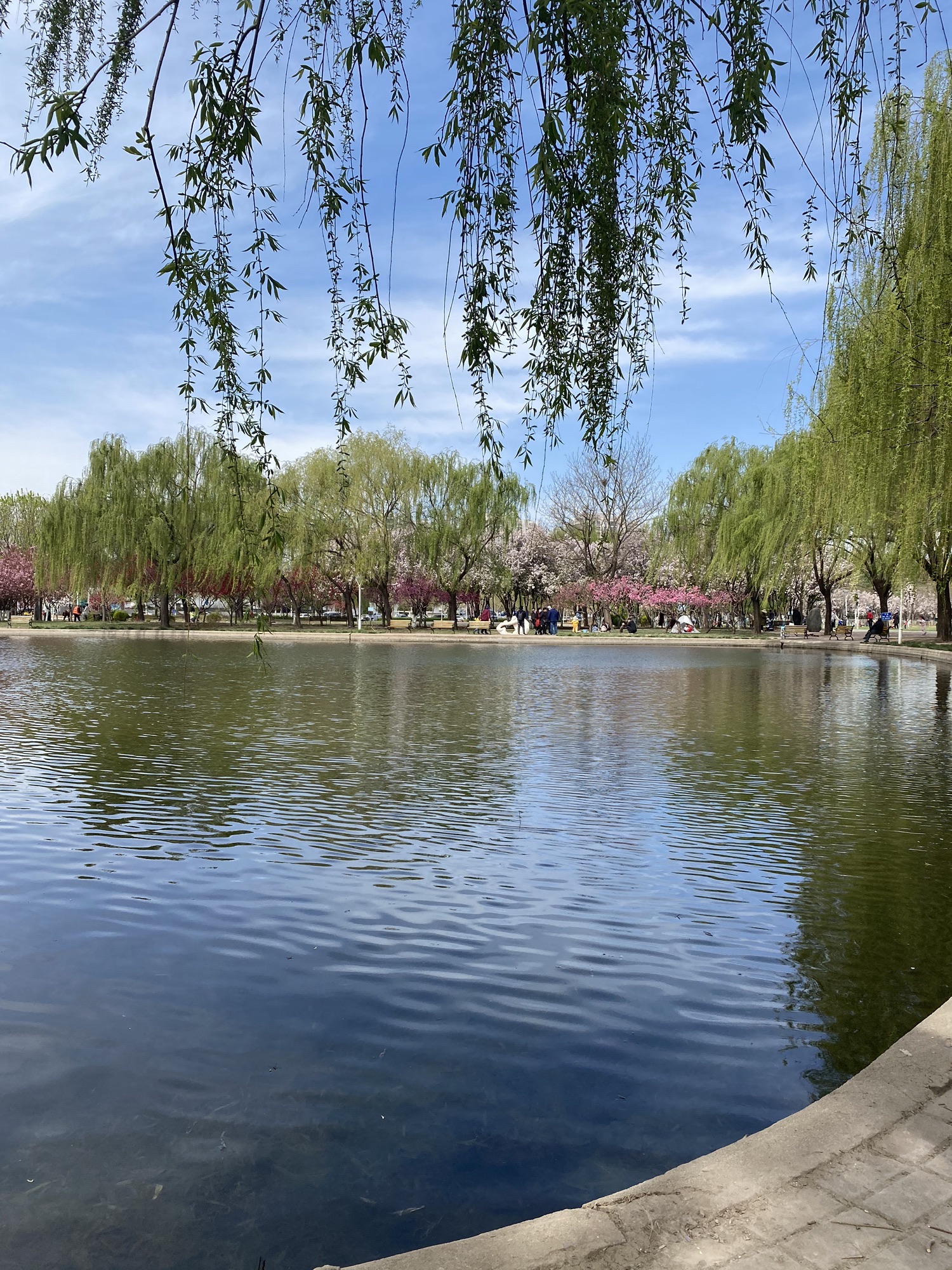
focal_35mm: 26
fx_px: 953
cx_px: 476
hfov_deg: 53.1
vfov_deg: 67.3
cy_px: 635
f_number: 1.8
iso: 32
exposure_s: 1/1996
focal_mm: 4.25
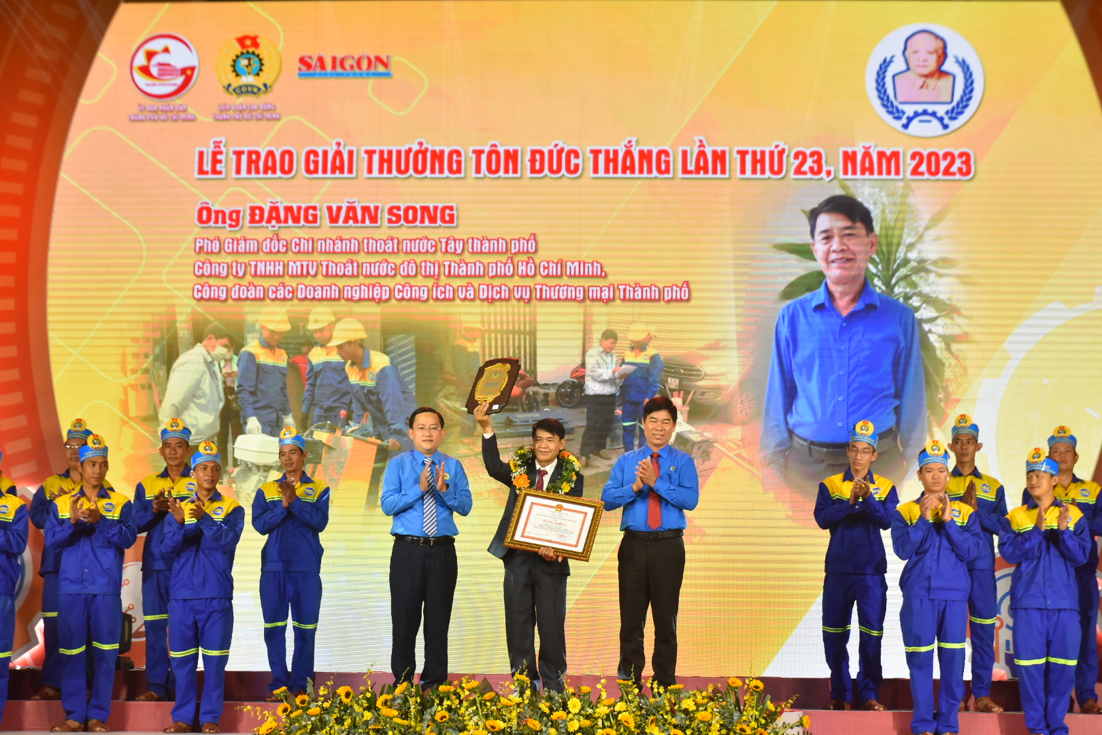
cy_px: 368
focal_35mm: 75
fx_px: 2296
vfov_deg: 18.2
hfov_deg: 27.0
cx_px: 551
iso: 1000
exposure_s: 1/200
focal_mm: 50
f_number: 4.5
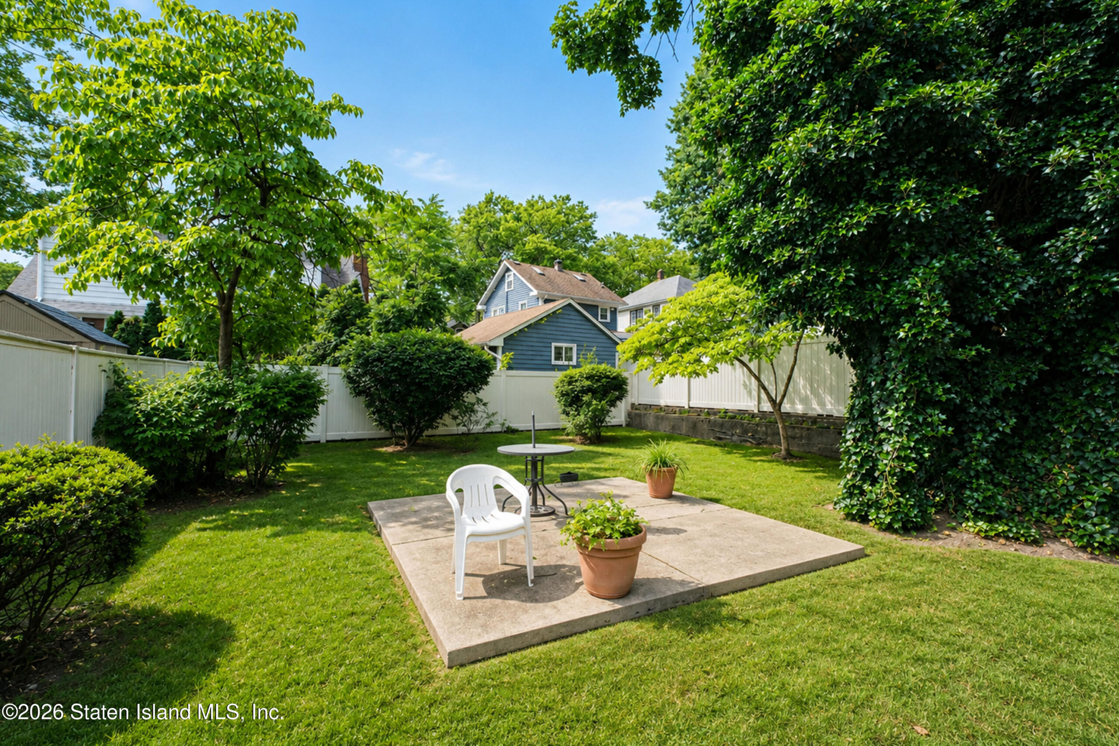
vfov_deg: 77.3
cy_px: 373
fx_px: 466
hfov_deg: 100.4
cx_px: 560
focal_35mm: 15
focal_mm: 10
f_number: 7.1
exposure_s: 1/160
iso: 500
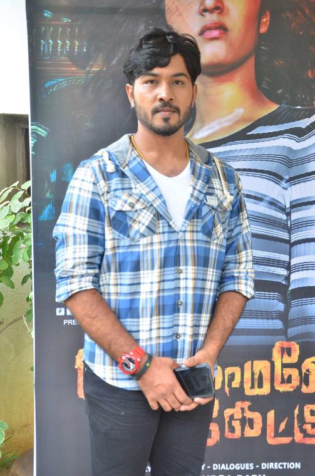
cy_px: 238
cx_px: 158
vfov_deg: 43.7
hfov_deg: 29.7
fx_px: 594
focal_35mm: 45
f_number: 4.2
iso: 800
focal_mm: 30
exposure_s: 1/125
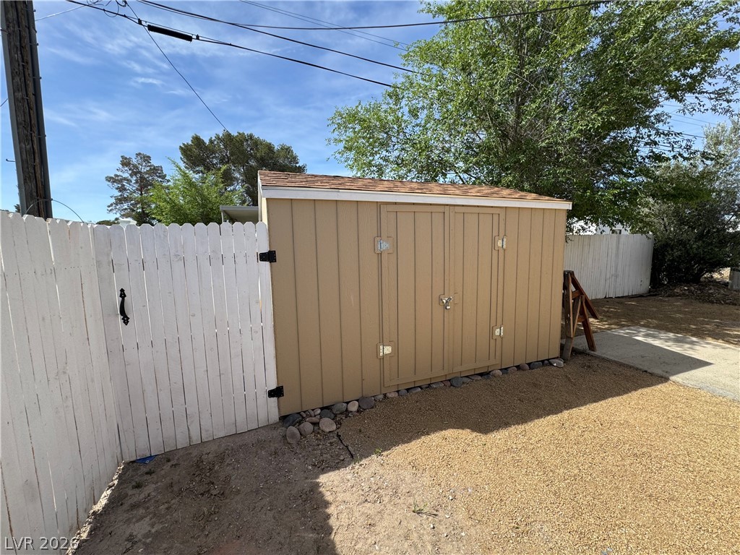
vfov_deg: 85.7
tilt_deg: -4.8
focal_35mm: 14
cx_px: 370
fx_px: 299
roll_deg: +1.2
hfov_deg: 102.1
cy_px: 278
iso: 40
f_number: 2.2
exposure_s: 1/1198
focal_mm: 2.22
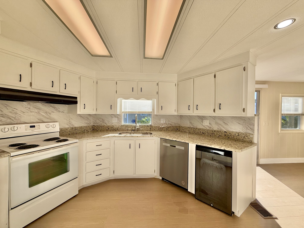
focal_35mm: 14
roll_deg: -0.5
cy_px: 114
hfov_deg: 102.1
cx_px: 152
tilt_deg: -0.6
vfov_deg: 85.7
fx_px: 123
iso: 50
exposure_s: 1/502
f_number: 2.2
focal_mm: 2.22
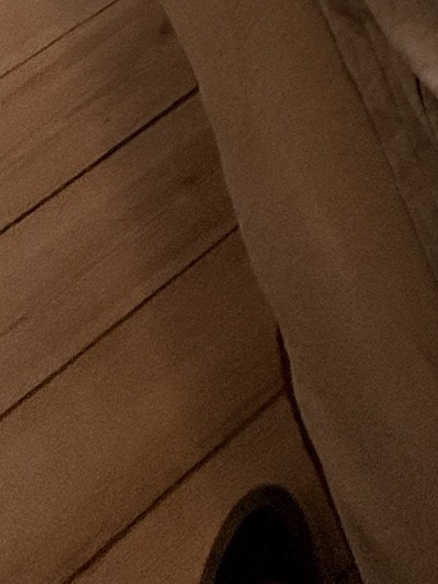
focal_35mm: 80
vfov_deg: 12.6
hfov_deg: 17.1
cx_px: 609
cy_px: -1042
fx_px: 1350
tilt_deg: -23.7
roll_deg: -0.9
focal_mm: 2.22
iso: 160
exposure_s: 1/99
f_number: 2.2
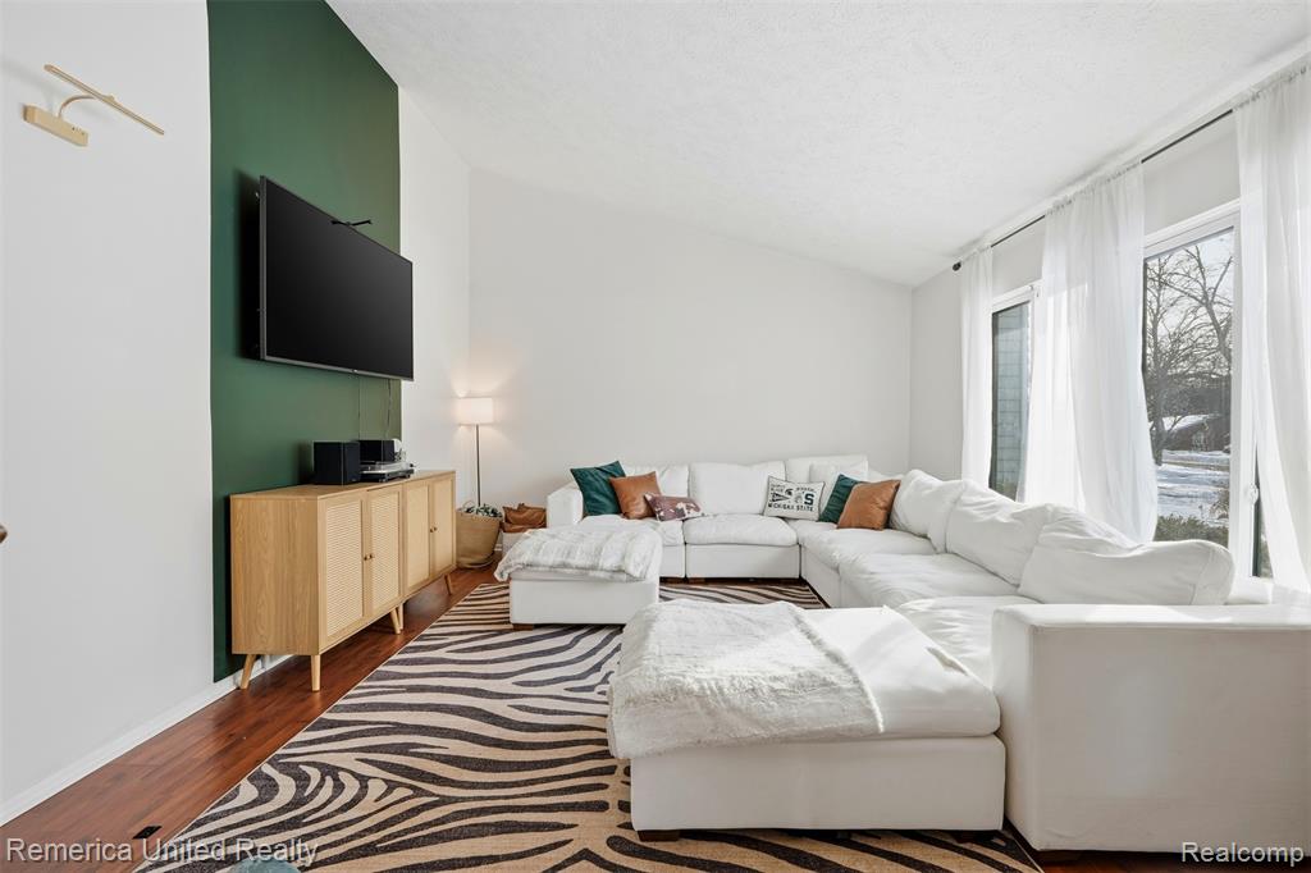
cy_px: 436
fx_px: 582
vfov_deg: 73.7
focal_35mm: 16
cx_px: 656
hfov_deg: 96.8
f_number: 8
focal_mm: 16
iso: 400
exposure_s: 1/640
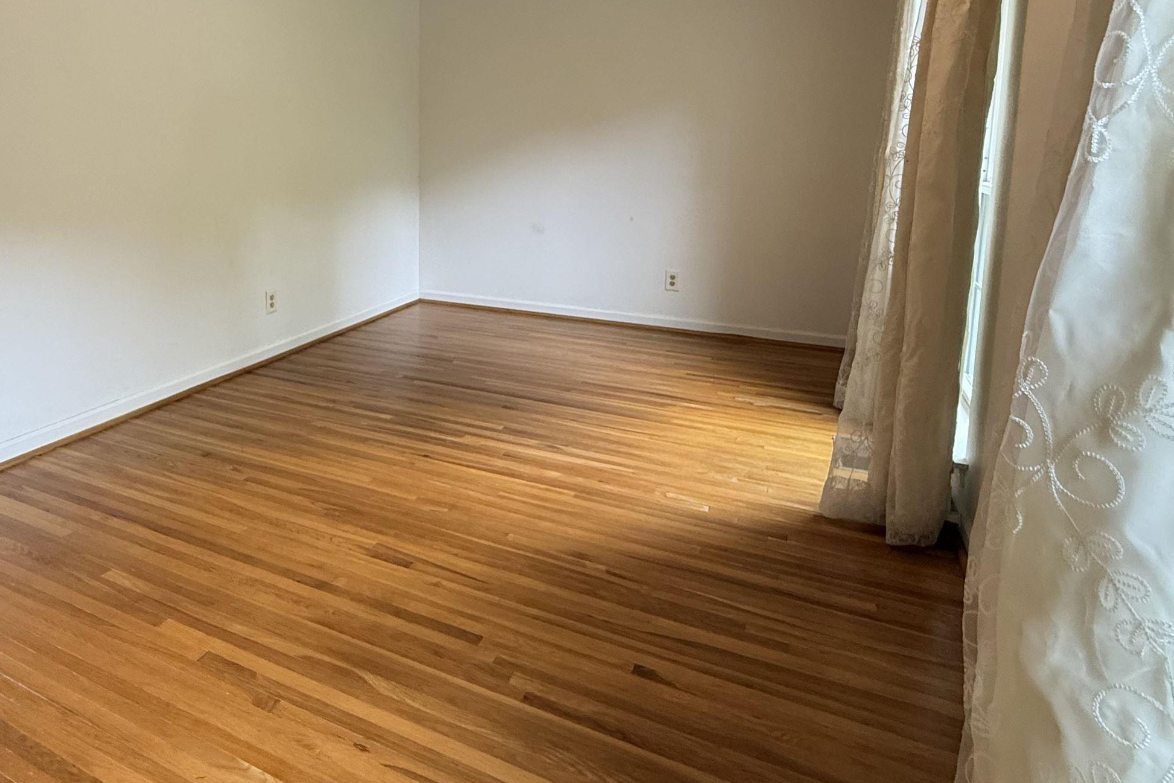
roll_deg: +0.0
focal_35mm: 23
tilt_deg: -6.1
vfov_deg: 53.5
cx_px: 409
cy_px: 231
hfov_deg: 74.2
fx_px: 750
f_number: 2.2
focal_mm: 2.22
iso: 250
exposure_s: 1/60
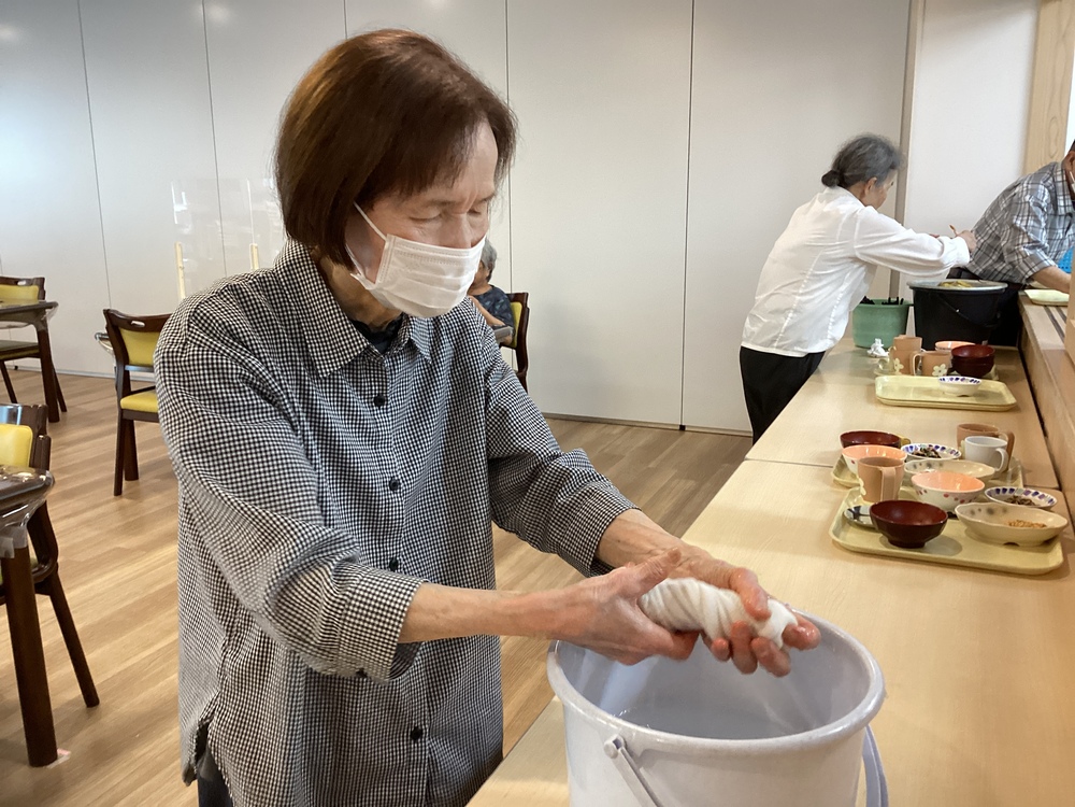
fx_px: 963
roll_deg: +1.7
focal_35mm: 31
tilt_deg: -14.3
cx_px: 538
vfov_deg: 45.4
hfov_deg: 58.4
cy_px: 404
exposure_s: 1/60
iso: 160
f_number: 2.4
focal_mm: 3.3
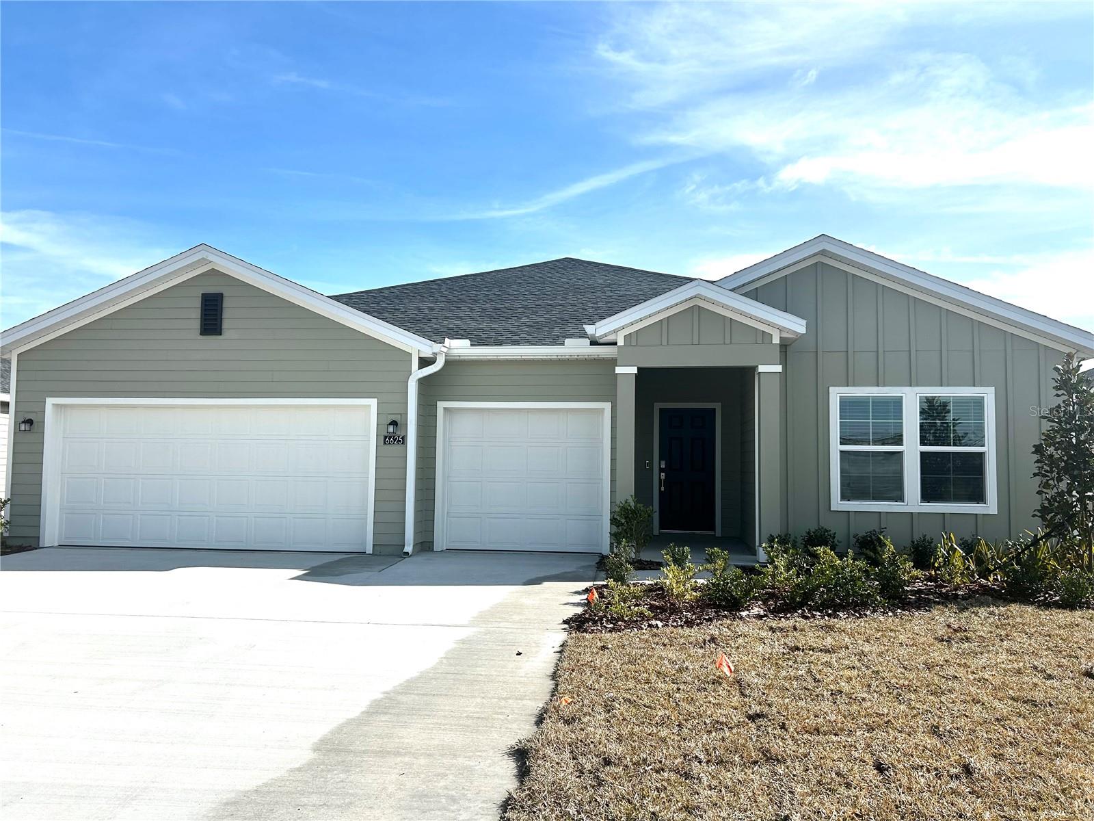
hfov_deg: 67.3
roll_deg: -0.2
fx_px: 822
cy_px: 410
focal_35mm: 26
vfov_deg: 53.1
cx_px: 547
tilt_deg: +3.4
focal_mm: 5.7
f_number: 1.5
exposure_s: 1/5319
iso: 50
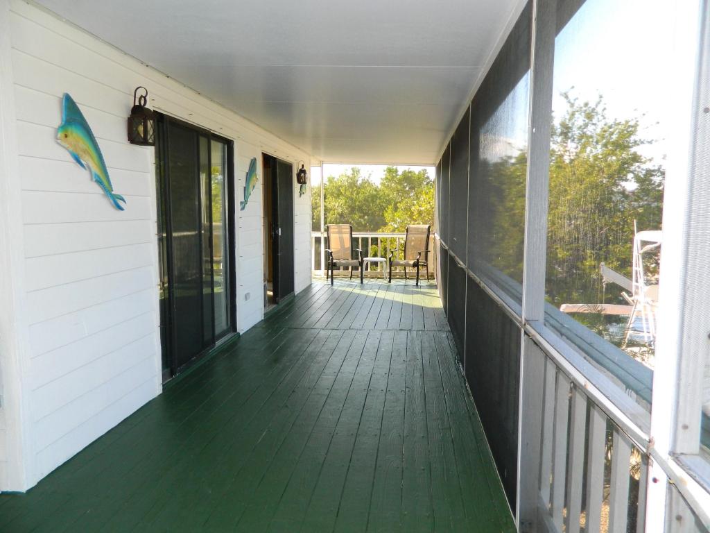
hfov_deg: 69.4
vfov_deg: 54.9
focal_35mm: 25
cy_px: 266
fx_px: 513
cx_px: 355
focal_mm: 4.5
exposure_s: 1/250
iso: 110
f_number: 3.1
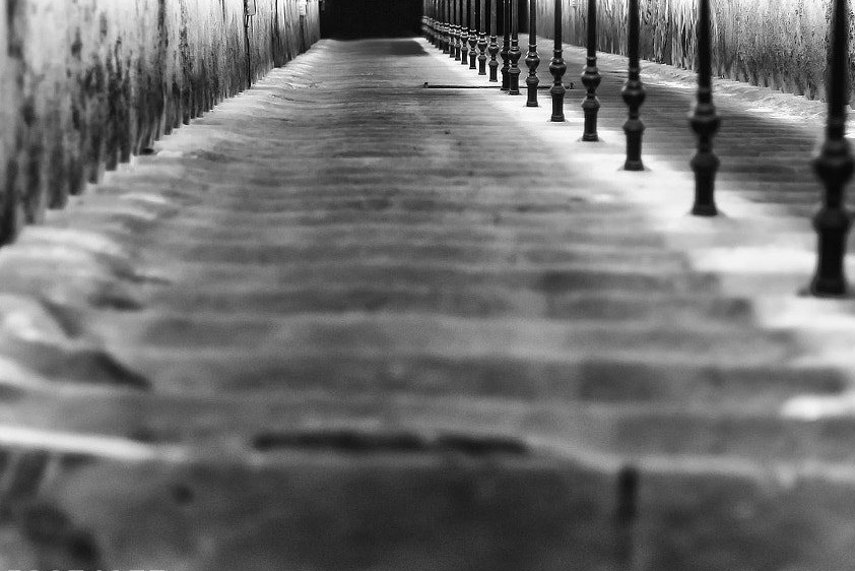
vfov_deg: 14.3
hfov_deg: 21.5
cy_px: 119
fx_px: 2257
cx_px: 447
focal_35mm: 95
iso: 800
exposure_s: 1/640
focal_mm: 50
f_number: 1.4
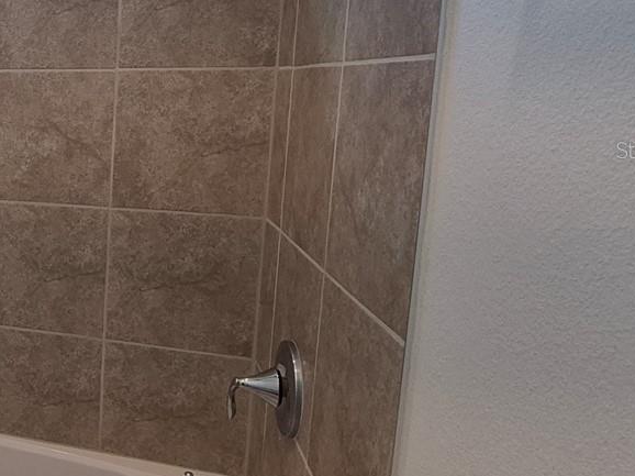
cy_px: 150
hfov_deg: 36.7
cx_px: -159
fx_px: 660
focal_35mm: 36
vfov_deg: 39.1
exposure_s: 1/139
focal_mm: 1.74
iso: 50
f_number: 2.2
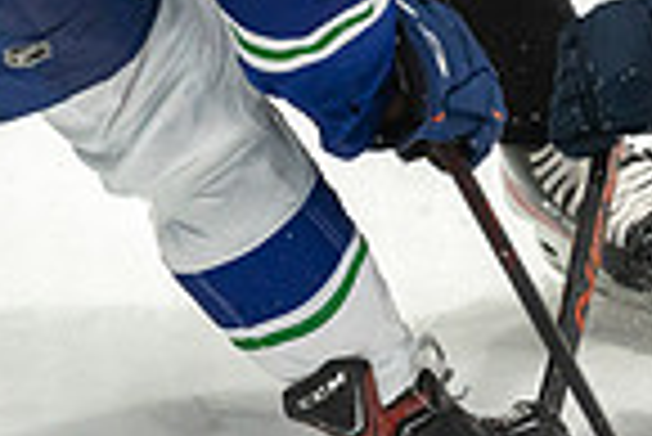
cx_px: 526
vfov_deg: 0.6
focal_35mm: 2399
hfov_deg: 0.9
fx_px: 43491
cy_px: -258
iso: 1600
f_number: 4.5
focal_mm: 600
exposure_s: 1/640
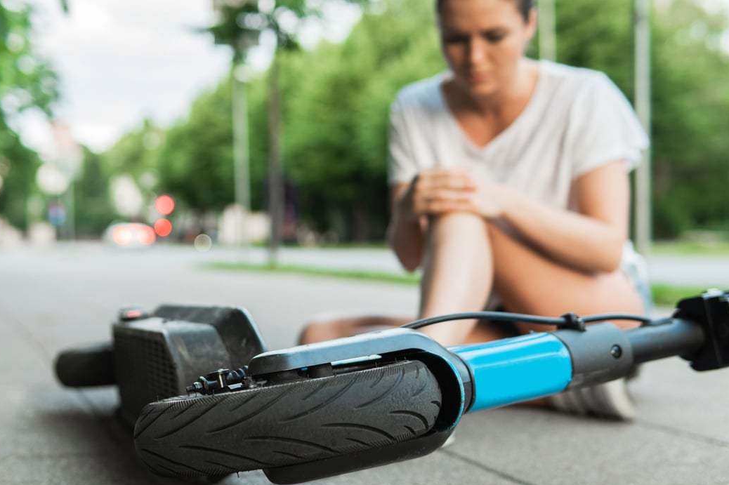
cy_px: 235
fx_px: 1052
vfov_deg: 26.0
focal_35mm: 52
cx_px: 332
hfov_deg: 38.2
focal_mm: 30
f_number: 2.2
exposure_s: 1/160
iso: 250
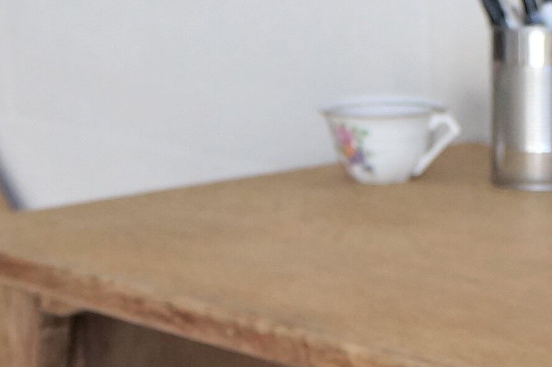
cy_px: 704
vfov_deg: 7.2
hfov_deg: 11.2
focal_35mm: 184
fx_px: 2819
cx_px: 358
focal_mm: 20
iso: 400
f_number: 4
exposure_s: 1/160
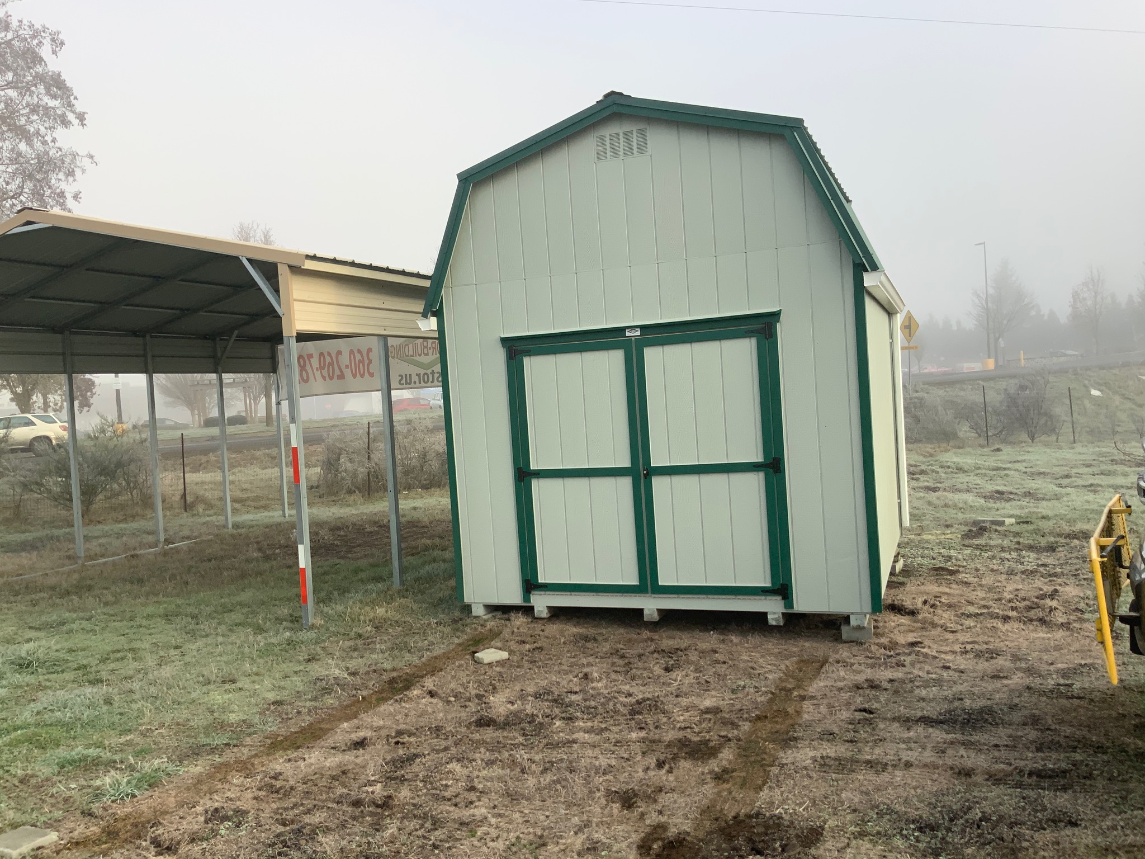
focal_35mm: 29
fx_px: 959
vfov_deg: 48.2
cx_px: 572
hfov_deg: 61.7
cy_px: 430
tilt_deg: -4.2
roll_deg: +3.5
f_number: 1.8
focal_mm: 3
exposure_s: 1/792
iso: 16
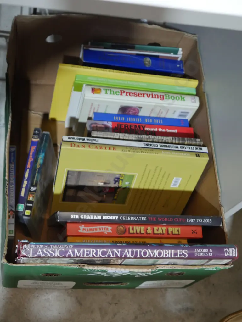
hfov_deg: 29.1
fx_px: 466
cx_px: 121
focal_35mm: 50
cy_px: 161
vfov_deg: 38.2
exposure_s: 1/60
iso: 1250
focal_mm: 25
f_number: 5.3
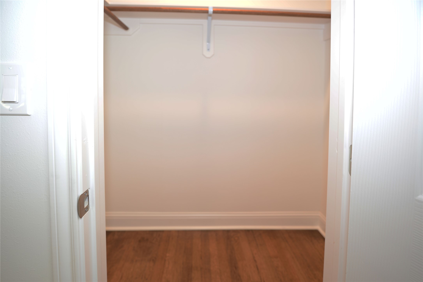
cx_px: 212
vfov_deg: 70.5
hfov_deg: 93.3
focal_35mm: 17
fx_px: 200
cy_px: 141
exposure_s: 1/25
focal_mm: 17
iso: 200
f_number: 4
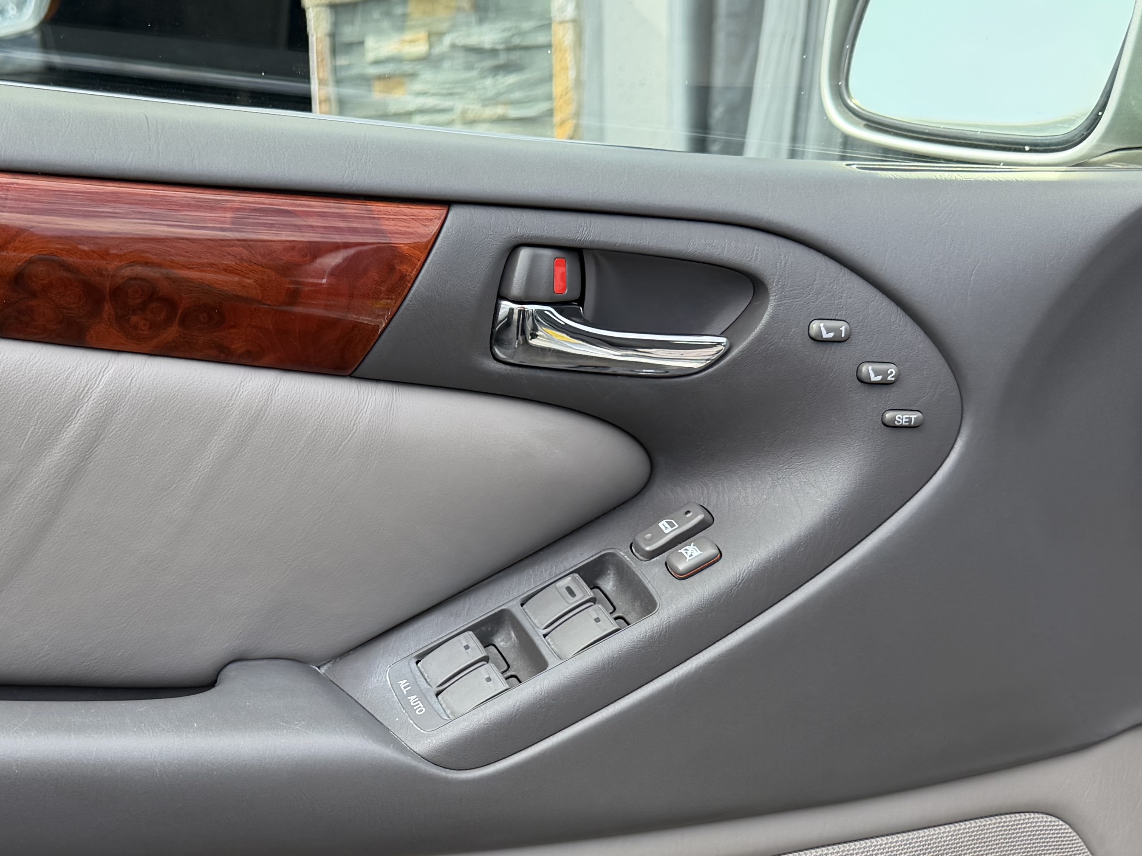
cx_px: 306
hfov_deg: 36.7
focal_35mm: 51
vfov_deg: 28.2
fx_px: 1683
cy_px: 634
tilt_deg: -14.9
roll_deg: +3.8
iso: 100
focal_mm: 6.76
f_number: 1.78
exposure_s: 1/780
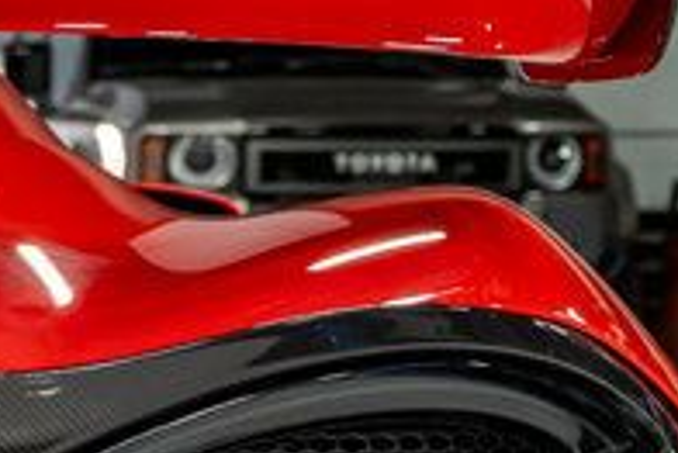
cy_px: 645
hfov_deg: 8.5
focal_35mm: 230
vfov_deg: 5.9
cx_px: -633
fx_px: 4335
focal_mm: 44
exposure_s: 1/60
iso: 800
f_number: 5
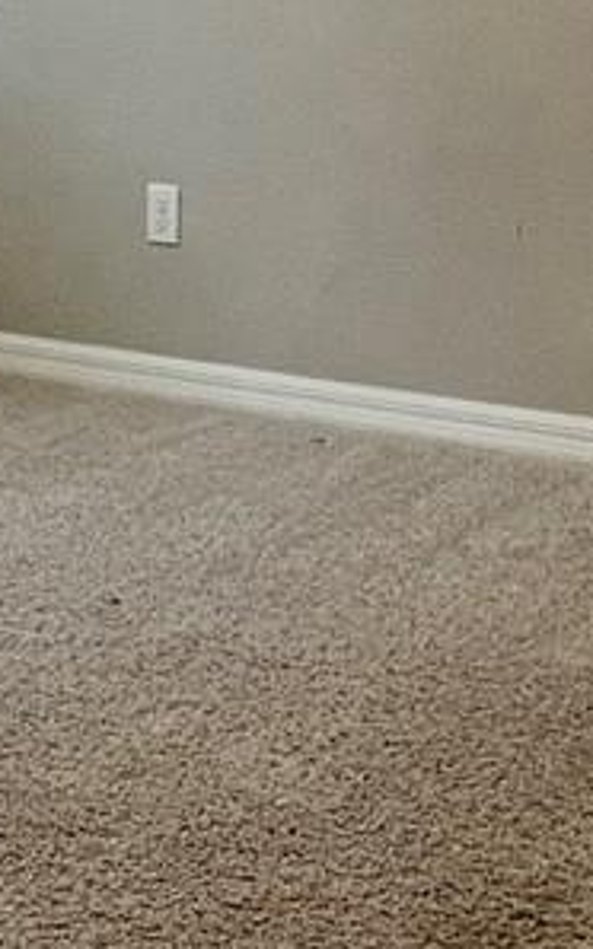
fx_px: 1915
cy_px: -80
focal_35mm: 74
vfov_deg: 25.9
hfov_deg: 17.4
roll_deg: +0.1
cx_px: 105
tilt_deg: -0.1
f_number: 1.8
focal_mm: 1.57
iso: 200
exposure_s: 1/120
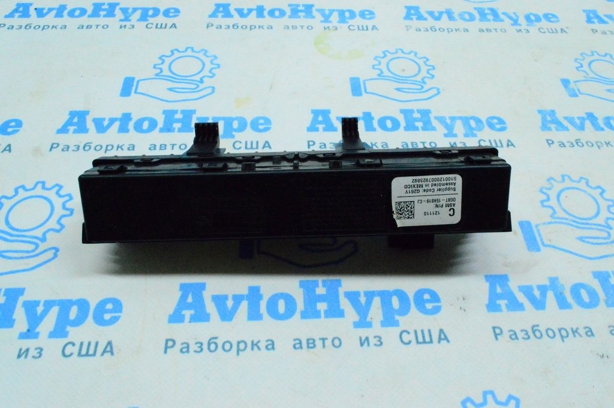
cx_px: 307
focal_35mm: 32
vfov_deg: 41.6
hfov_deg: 59.5
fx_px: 537
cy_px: 204
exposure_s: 1/80
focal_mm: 21
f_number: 25
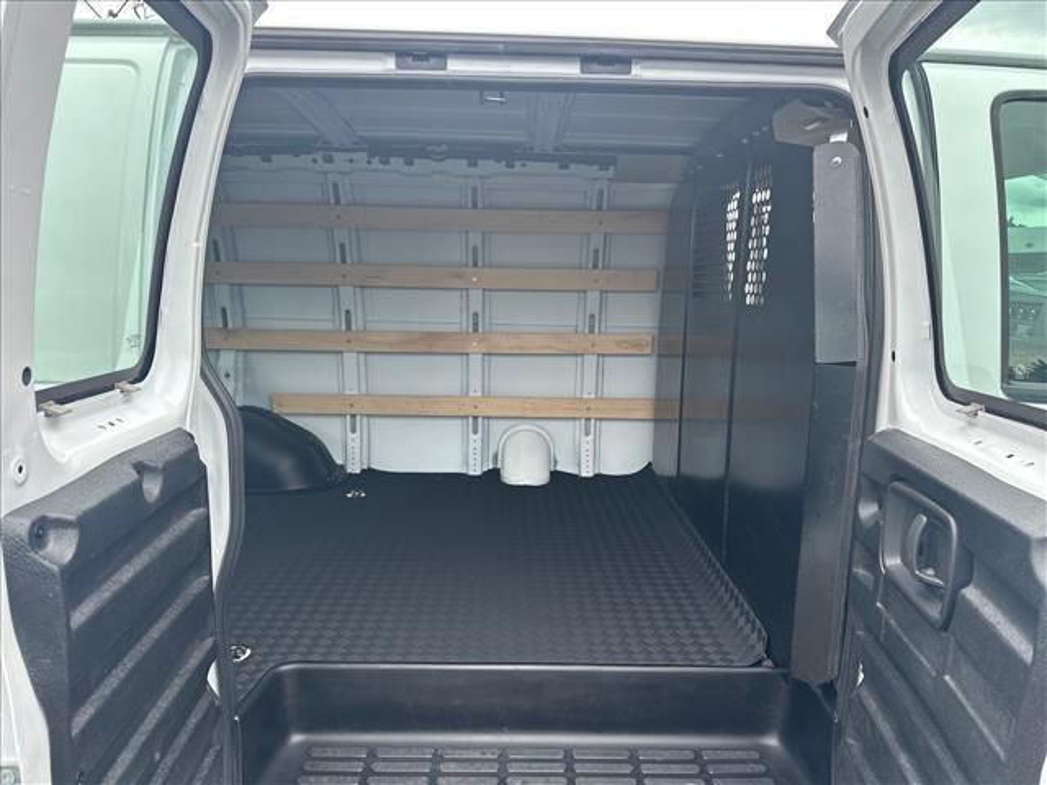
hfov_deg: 71.6
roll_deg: -0.1
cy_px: 392
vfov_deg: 56.8
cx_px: 524
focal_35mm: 24
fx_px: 726
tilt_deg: -7.9
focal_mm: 6.86
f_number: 1.78
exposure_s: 1/458
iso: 80
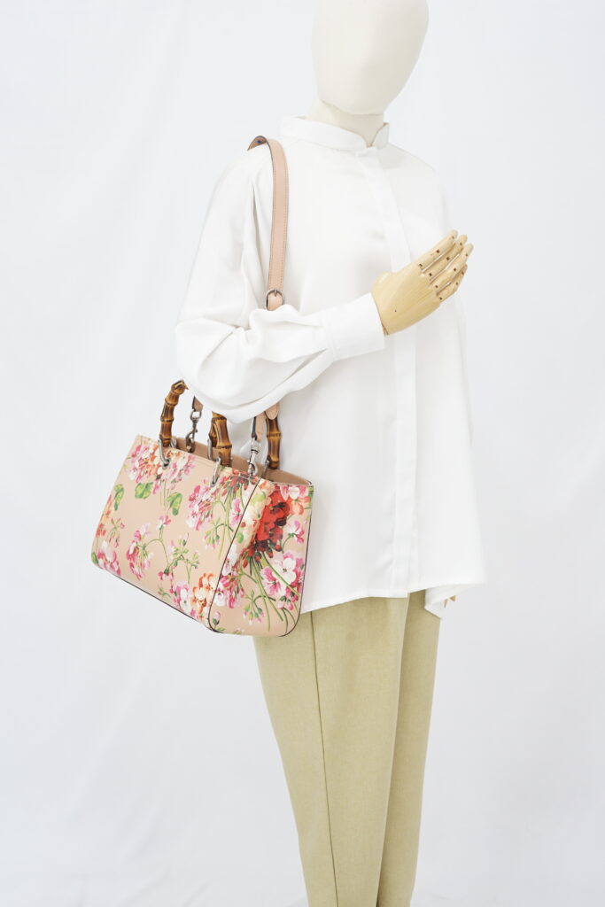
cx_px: 302
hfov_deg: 27.0
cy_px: 454
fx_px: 1260
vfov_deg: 39.6
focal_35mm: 50
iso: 640
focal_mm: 50
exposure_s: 1/8
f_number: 6.3
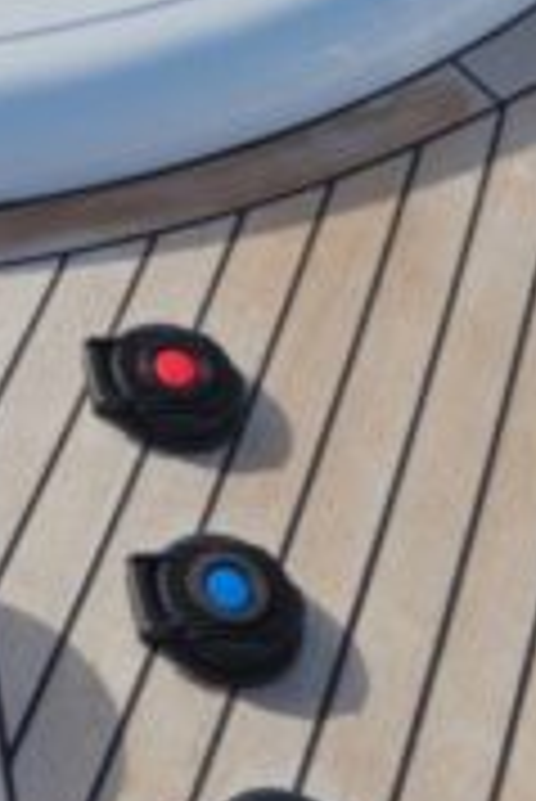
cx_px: -419
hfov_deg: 11.6
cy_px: -794
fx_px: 2452
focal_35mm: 110
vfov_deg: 15.1
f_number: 9
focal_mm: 17
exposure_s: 1/320
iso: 160
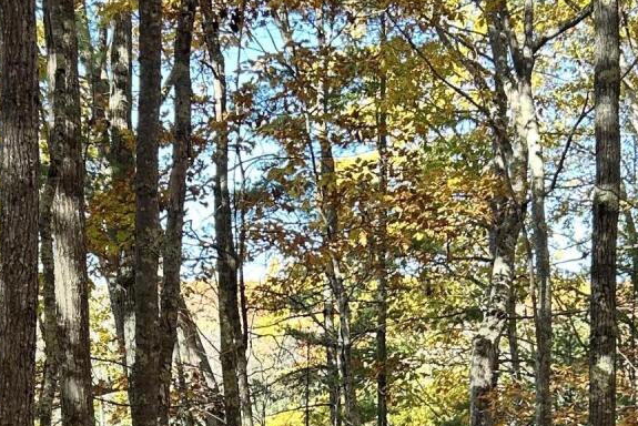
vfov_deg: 13.9
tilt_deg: -5.8
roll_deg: -0.1
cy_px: 575
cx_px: 321
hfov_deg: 21.7
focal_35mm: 94
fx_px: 1667
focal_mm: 5.7
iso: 40
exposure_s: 1/289
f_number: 1.5
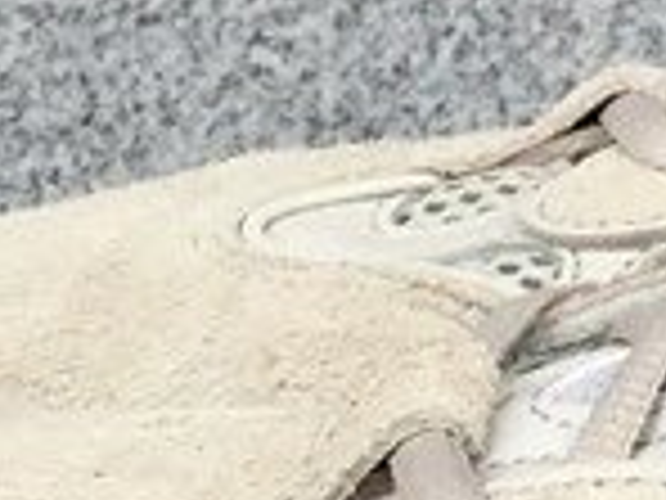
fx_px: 3636
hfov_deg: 10.1
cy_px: 678
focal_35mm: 189
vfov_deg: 7.8
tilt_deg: -20.7
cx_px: 1076
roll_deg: -1.3
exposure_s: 1/100
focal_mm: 3.3
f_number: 2.4
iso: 50
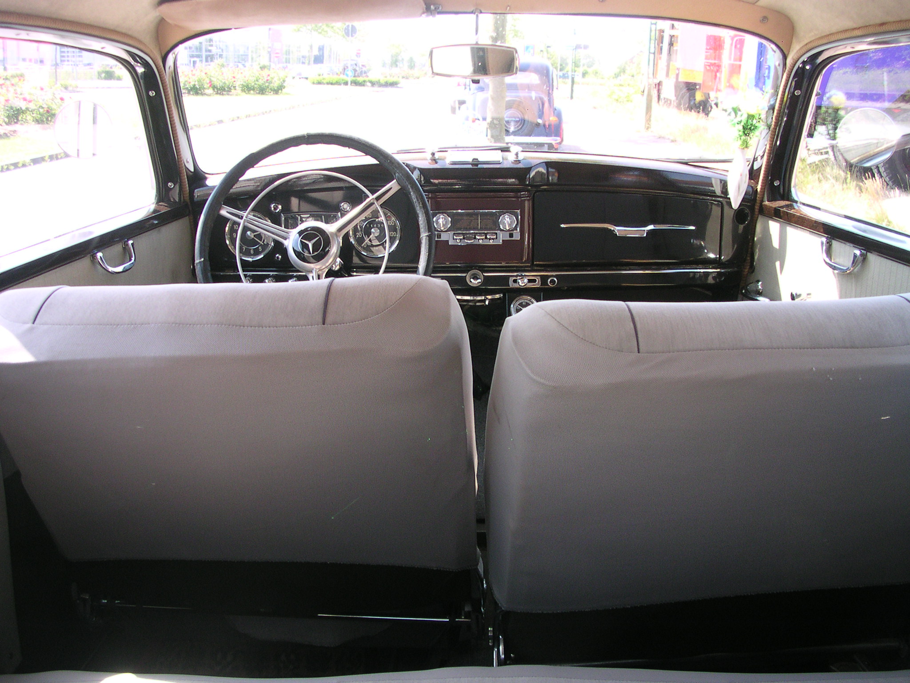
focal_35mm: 37
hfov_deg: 50.1
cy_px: 342
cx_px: 455
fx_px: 973
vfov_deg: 38.7
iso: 100
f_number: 2.7
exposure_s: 1/88.3
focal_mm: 5.6
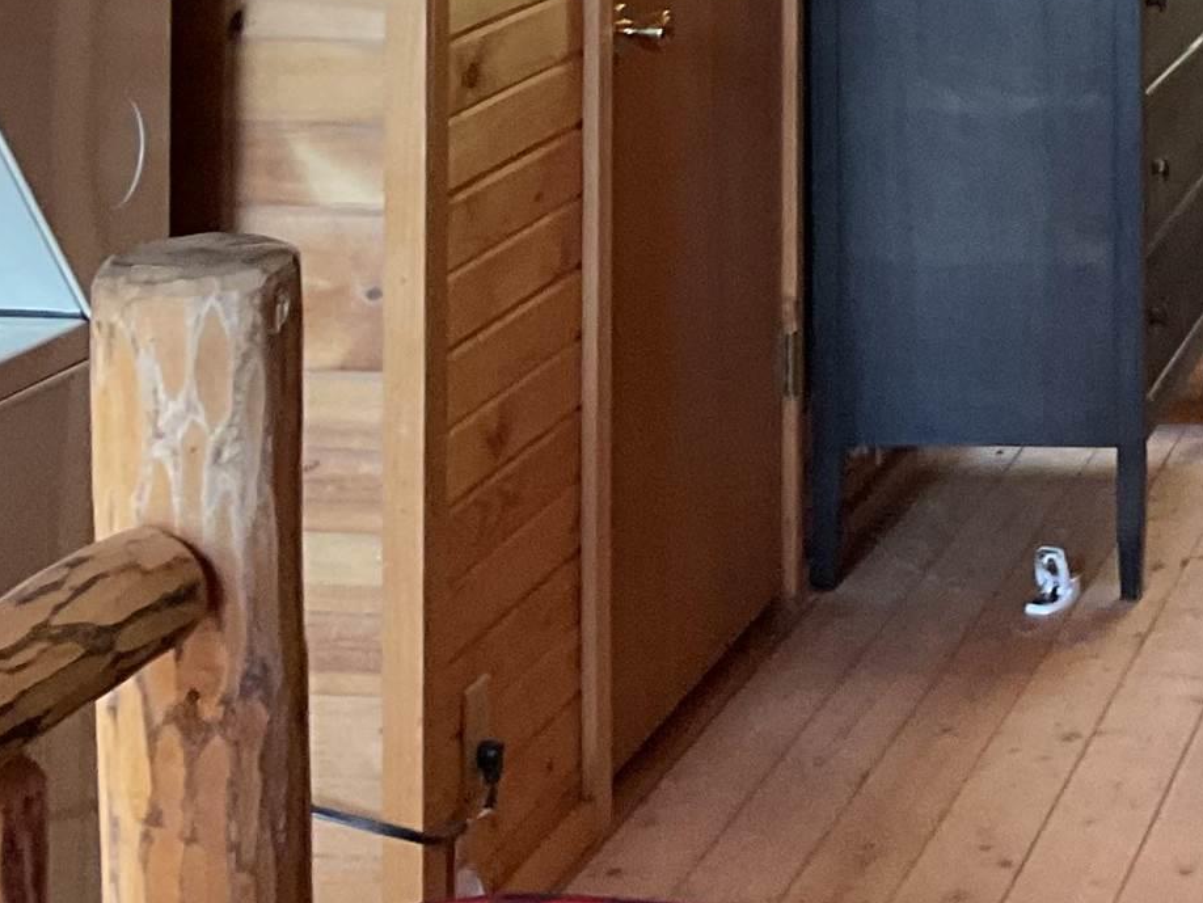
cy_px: -480
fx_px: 3372
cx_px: 1358
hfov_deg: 19.3
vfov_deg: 14.2
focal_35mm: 97
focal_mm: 3
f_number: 1.8
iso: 100
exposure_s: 1/60
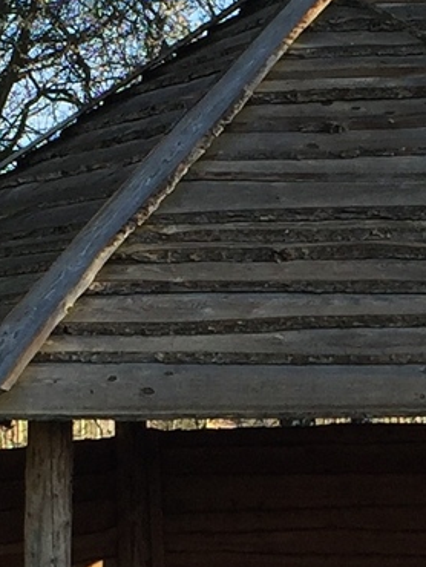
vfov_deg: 11.7
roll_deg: +0.6
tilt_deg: -2.6
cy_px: 529
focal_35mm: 167
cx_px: 386
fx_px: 2737
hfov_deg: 8.9
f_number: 2.2
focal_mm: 4.15
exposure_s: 1/527
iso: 32
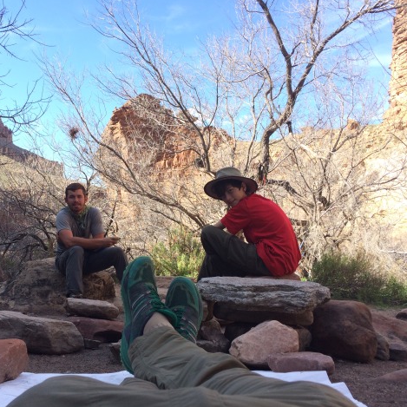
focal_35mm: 35
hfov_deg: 46.6
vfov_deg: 47.2
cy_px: 200
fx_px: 466
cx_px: 144
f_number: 2.2
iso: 32
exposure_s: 1/513
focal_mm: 4.15
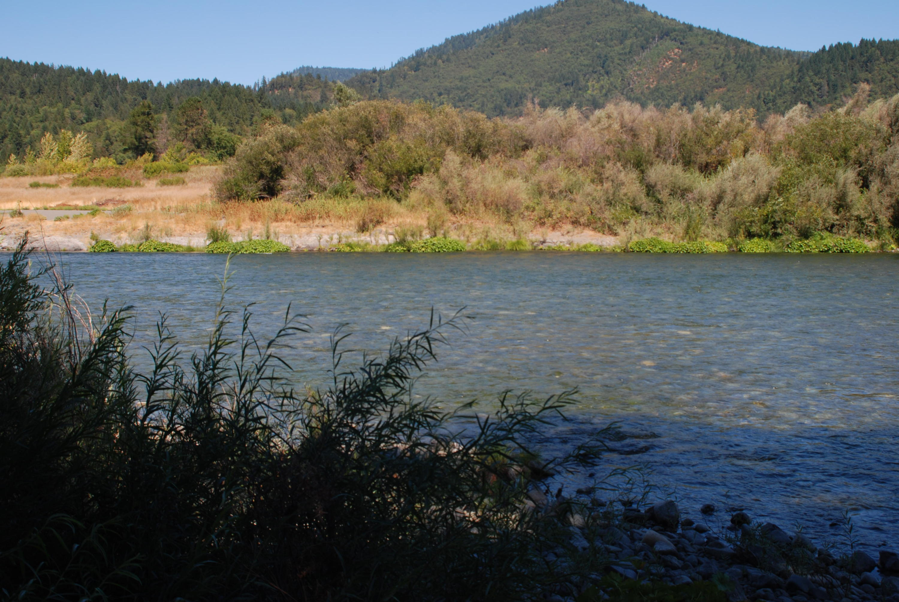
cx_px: 450
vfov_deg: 32.0
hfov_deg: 46.3
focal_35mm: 42
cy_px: 301
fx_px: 1050
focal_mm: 28
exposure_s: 1/200
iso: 100
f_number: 7.1
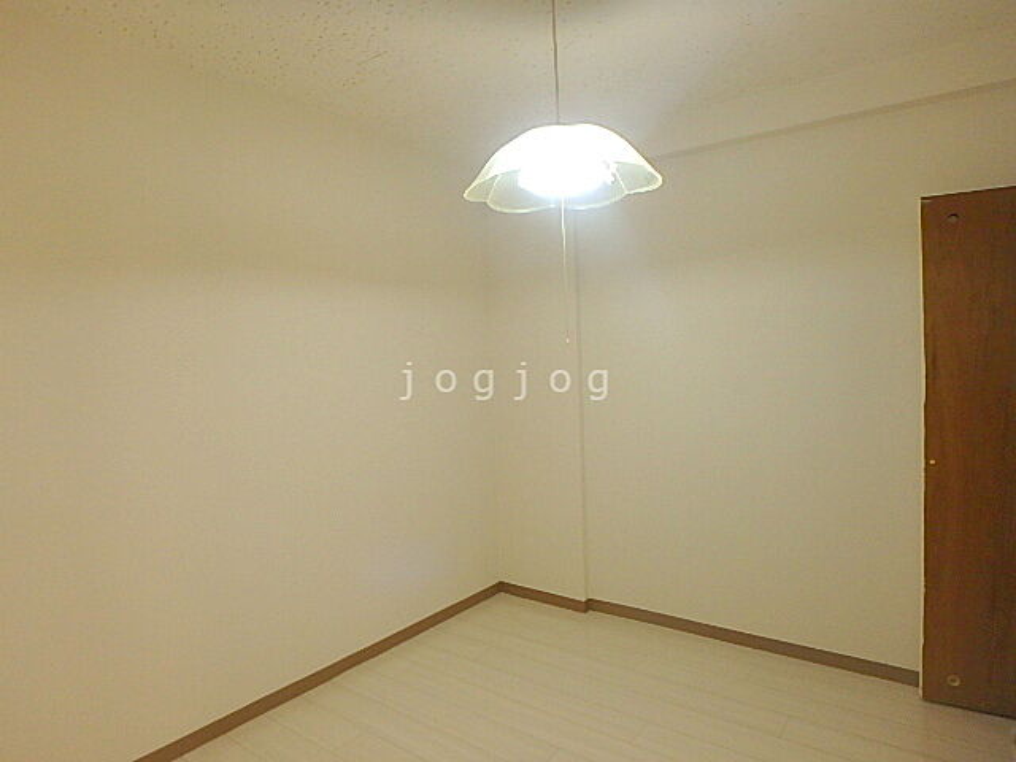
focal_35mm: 21
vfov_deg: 63.4
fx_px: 616
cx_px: 508
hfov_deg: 79.0
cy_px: 381
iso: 200
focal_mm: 3.7
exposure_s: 1/30
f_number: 3.5
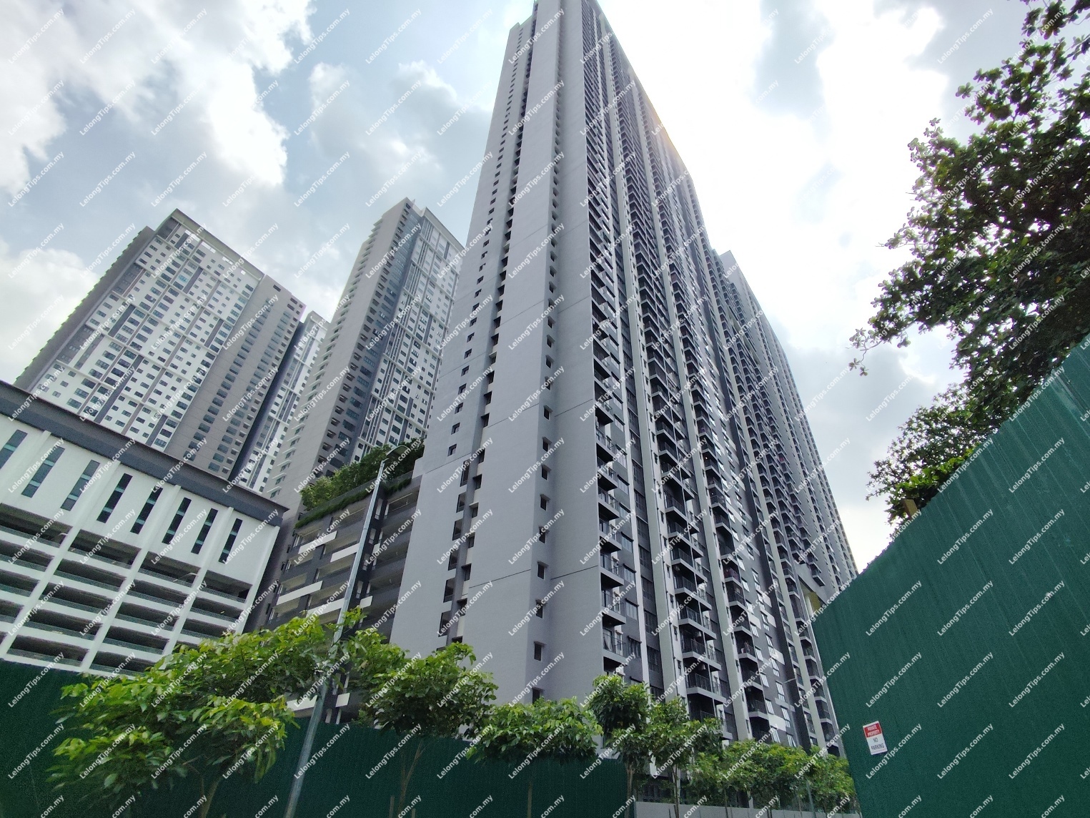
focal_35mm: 16
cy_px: 409
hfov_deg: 94.5
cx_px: 545
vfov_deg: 78.1
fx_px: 504
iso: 50
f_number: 2.2
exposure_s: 1/2889
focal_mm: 1.65
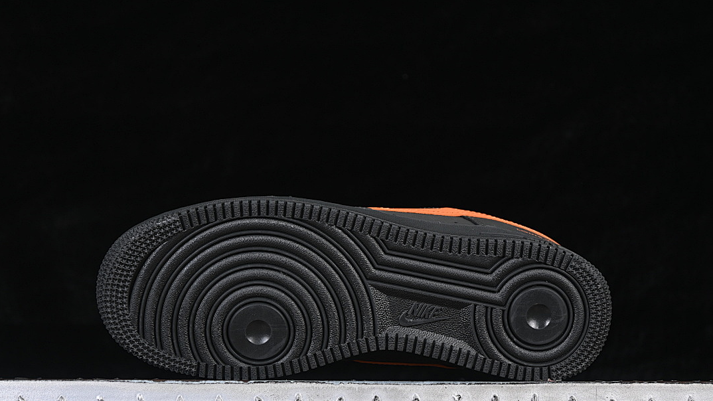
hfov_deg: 26.9
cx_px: 356
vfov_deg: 15.3
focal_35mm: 79
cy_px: 230
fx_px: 1493
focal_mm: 50
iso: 160
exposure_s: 1/60
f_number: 6.3
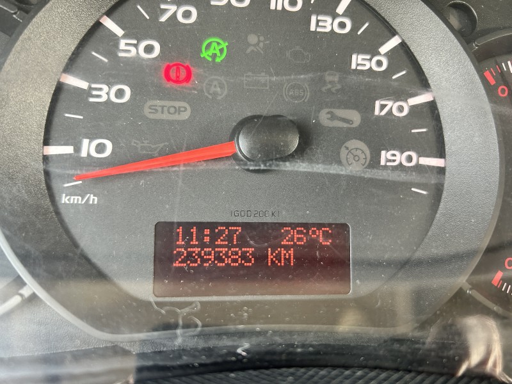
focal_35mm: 26
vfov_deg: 53.1
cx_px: 256
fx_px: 385
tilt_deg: -35.0
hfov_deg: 67.3
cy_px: 192
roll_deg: -5.8
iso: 160
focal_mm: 5.7
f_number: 1.5
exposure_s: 1/60
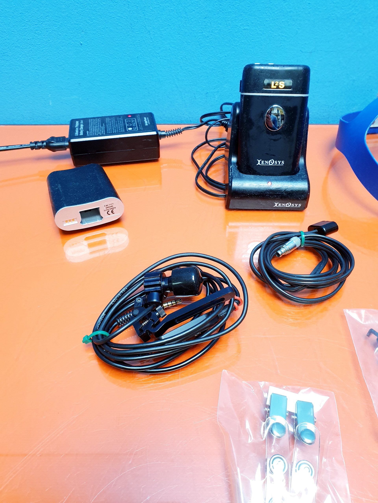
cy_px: 252
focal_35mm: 26
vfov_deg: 67.3
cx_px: 189
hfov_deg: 53.1
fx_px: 379
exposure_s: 1/50
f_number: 2.4
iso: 160
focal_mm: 4.3
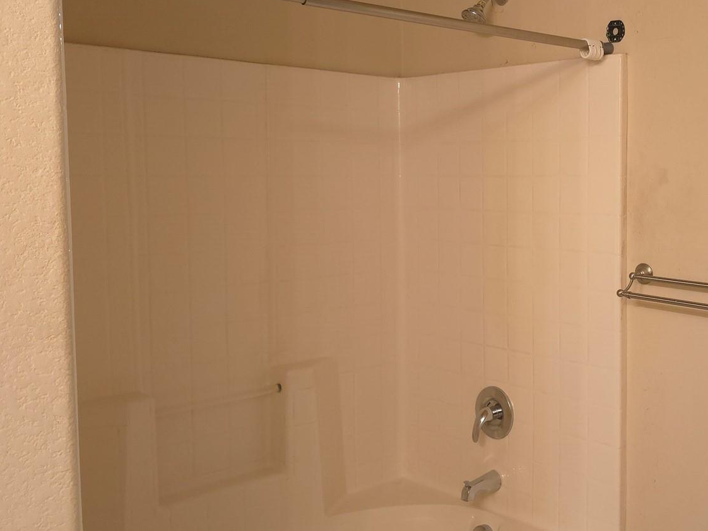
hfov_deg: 42.8
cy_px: 243
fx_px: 859
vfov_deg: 34.3
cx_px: 562
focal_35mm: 42
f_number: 1.7
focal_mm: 6.3
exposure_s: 1/40
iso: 250
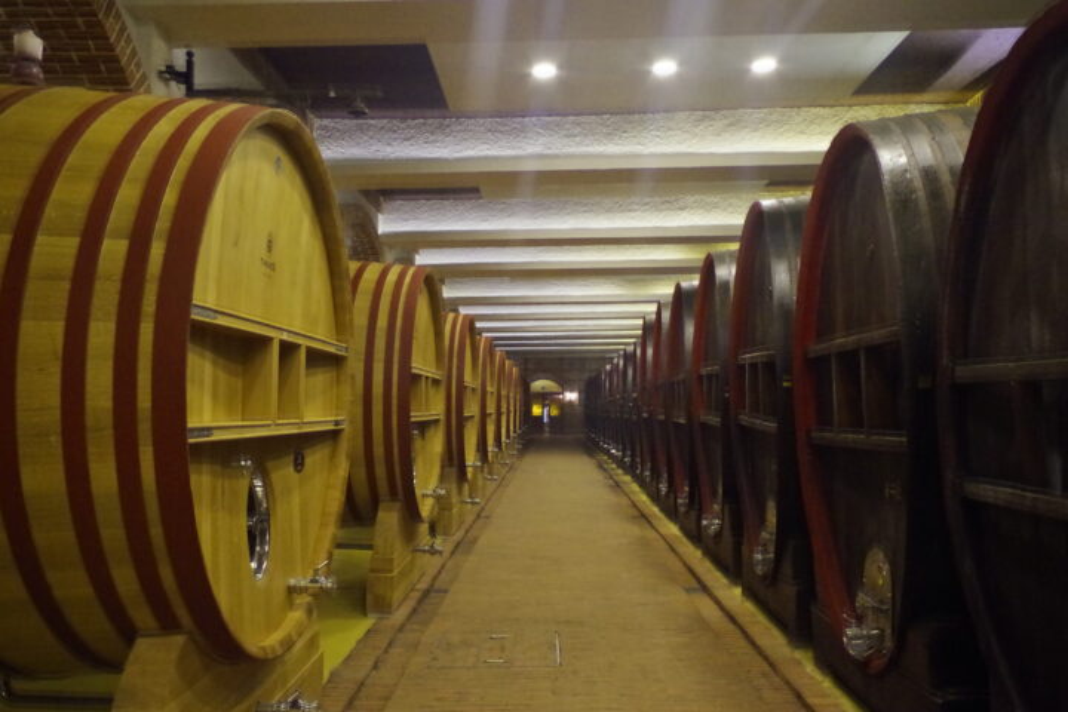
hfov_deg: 61.9
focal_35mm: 30
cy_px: 356
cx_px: 534
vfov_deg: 43.6
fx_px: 890
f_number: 5.6
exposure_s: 1/50
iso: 6400
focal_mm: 20
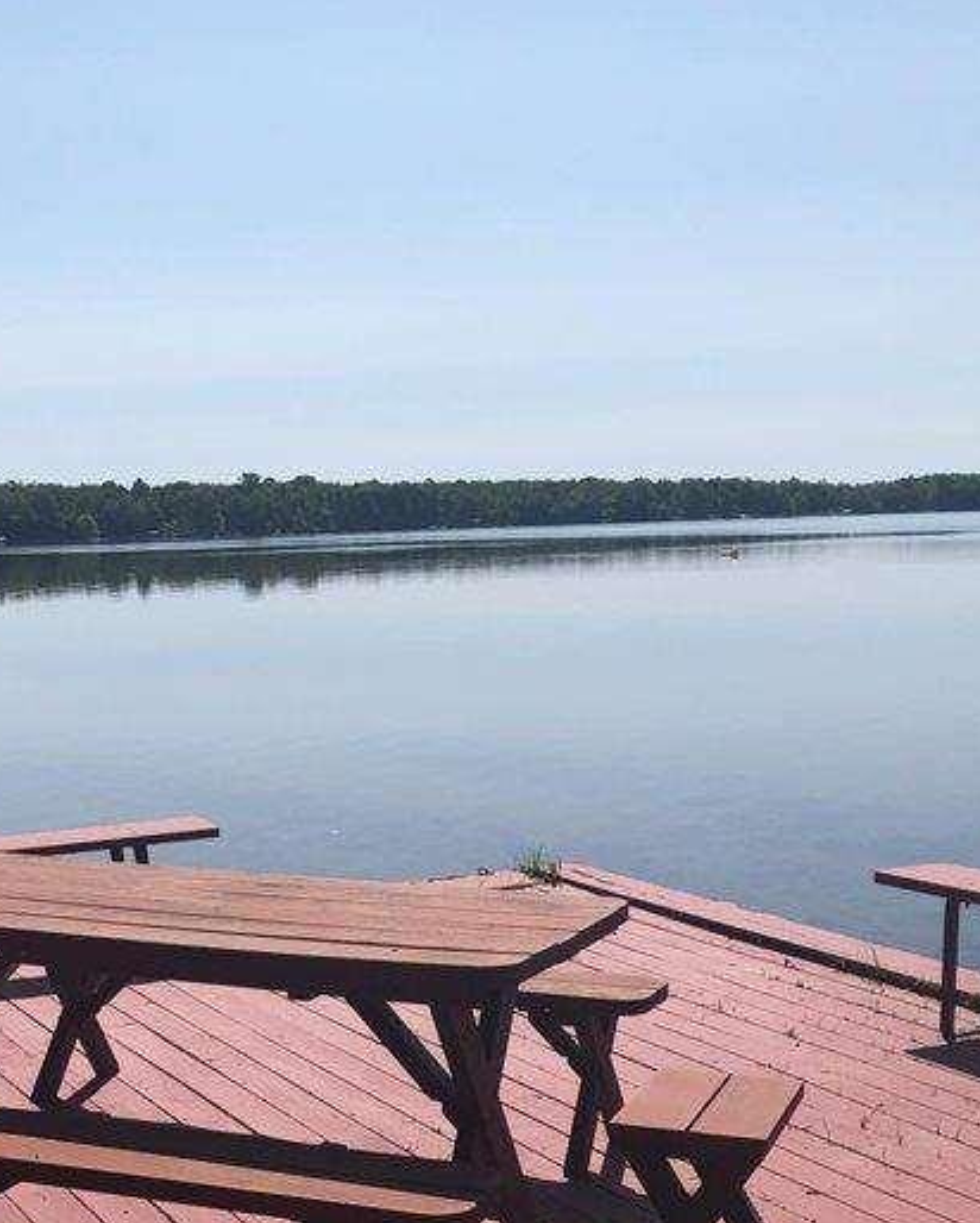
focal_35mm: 51
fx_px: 1847
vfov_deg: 35.7
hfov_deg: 29.4
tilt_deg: -13.7
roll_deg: +1.9
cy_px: 942
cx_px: 288
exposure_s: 1/4367
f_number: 1.8
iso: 20
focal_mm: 3.99
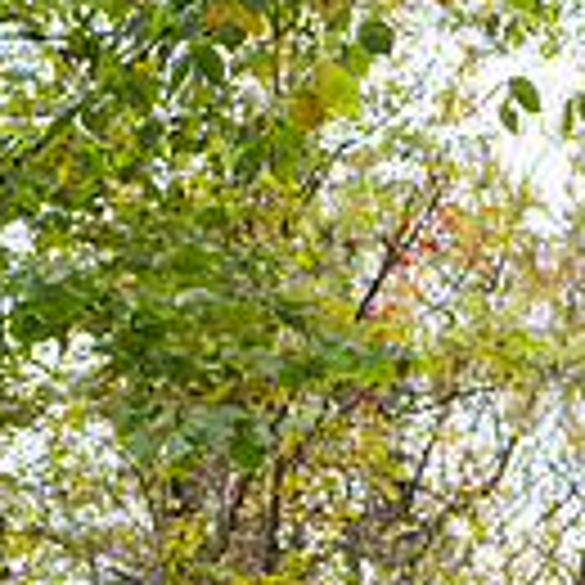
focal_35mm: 235
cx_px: 594
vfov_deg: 7.3
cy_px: 1004
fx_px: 4493
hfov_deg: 7.4
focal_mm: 80
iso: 800
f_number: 7.1
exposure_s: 1/640
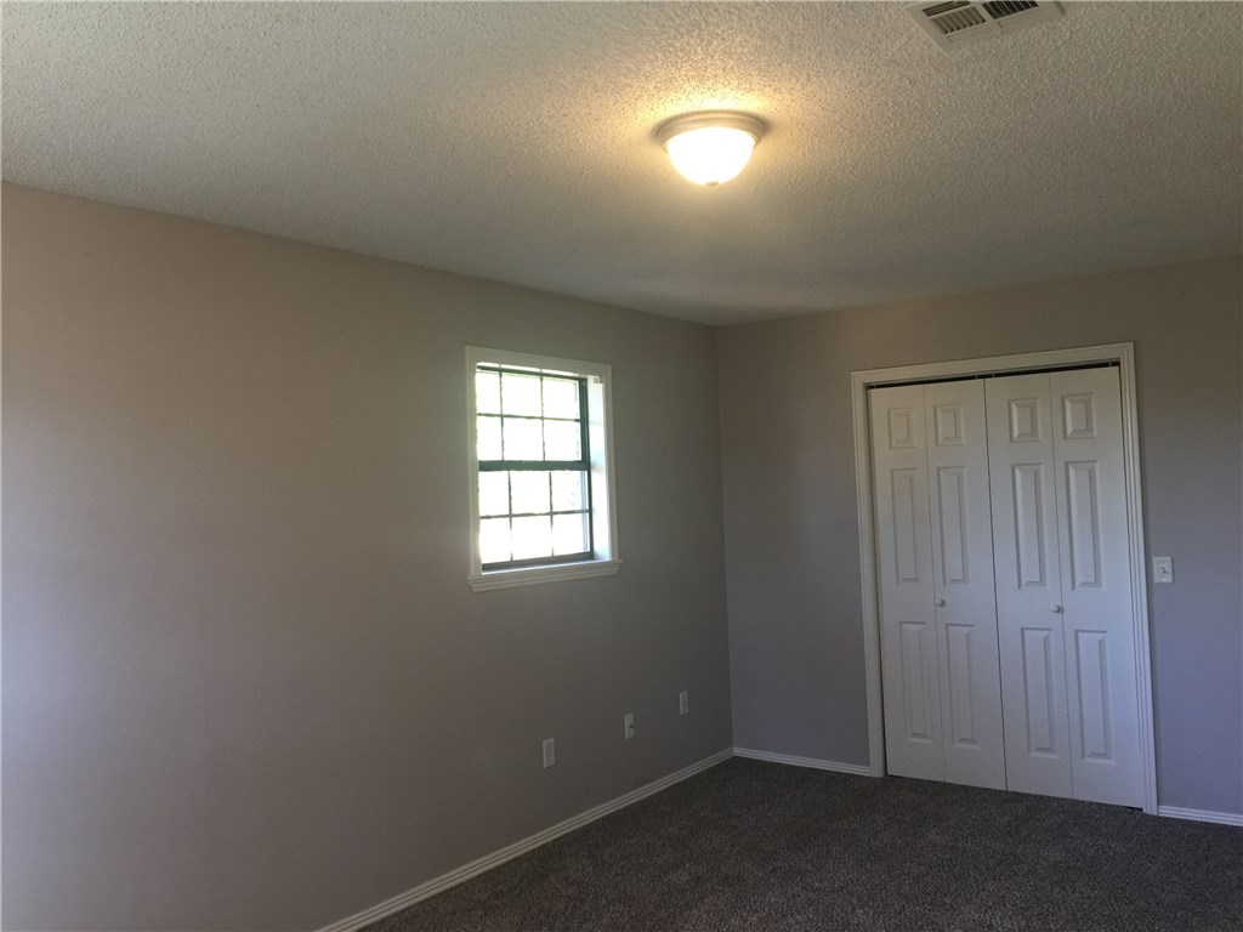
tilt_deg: +1.5
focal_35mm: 29
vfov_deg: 48.2
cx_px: 622
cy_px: 466
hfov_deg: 61.7
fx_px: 1041
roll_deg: +1.1
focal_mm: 4.15
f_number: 2.2
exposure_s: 1/15
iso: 40
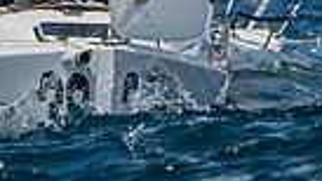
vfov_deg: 0.5
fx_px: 19574
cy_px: -33
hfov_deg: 0.9
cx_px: -8
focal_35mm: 2293
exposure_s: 1/2500
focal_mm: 280
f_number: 6.3
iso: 400
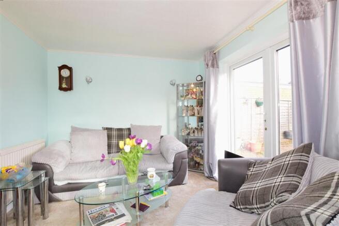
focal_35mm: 16
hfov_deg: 95.0
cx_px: 170
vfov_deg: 72.0
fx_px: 155
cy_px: 113
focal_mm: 11
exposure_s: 1/6
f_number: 22
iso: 500
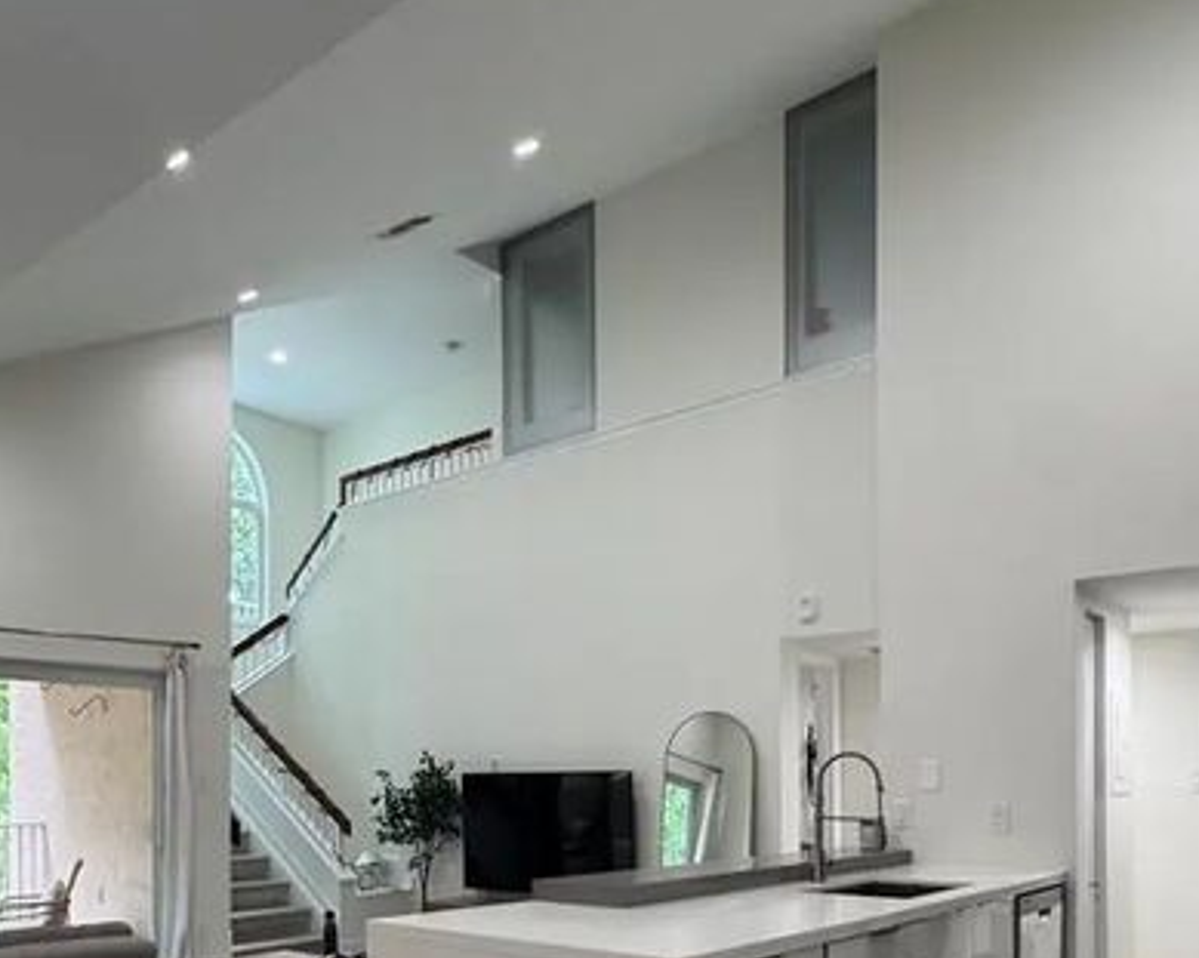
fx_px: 1064
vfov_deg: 45.7
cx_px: 484
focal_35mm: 30
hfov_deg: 58.3
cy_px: 784
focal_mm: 2.22
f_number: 2.2
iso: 320
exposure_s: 1/120
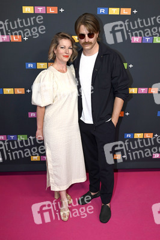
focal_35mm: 31
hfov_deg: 42.3
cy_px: 120
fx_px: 207
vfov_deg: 60.3
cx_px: 80
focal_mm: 31
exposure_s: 1/125
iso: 500
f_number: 6.3
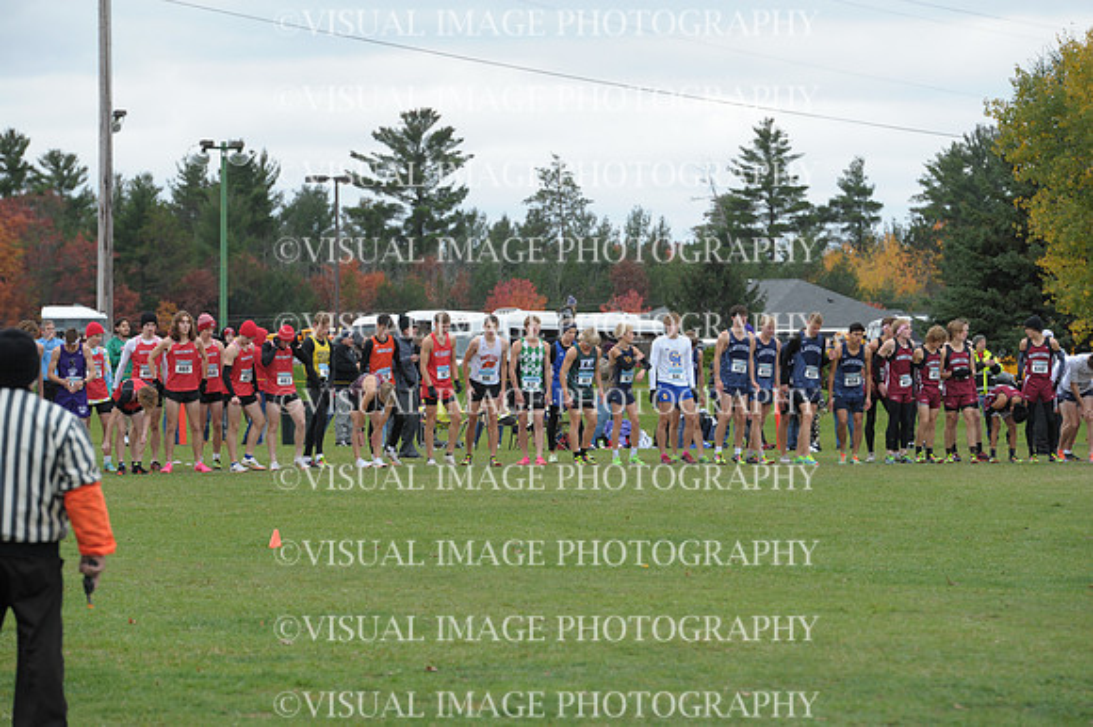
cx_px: 546
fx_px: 6069
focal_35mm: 200
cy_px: 364
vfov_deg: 6.9
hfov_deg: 10.3
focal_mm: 200
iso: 1000
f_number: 6.3
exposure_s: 1/800
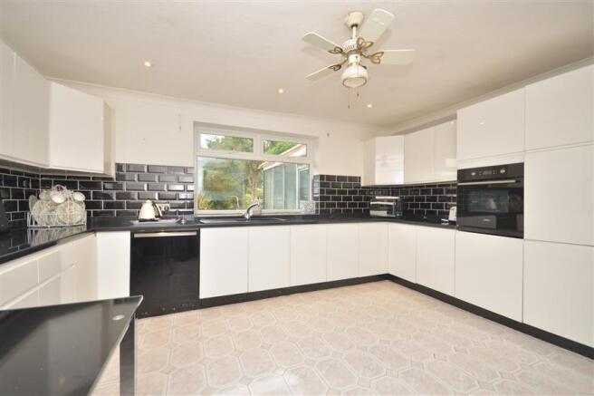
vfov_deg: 77.3
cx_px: 297
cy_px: 198
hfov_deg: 100.4
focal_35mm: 15
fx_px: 247
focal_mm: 10
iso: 500
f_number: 7.1
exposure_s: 1/40
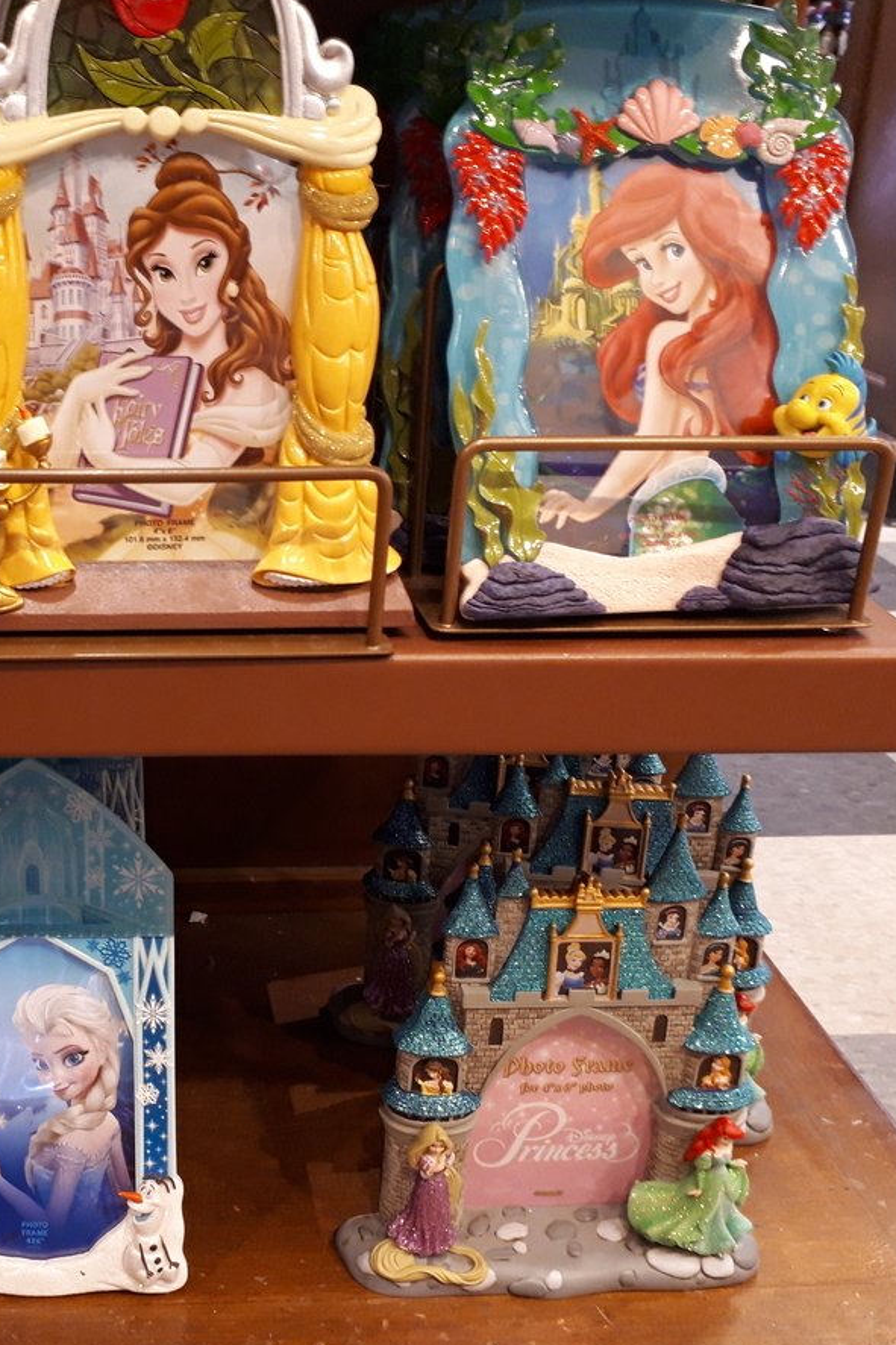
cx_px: 123
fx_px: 1419
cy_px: 678
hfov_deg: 33.5
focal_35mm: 38
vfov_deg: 50.7
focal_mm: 3.6
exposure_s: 1/17
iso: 250
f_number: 1.9
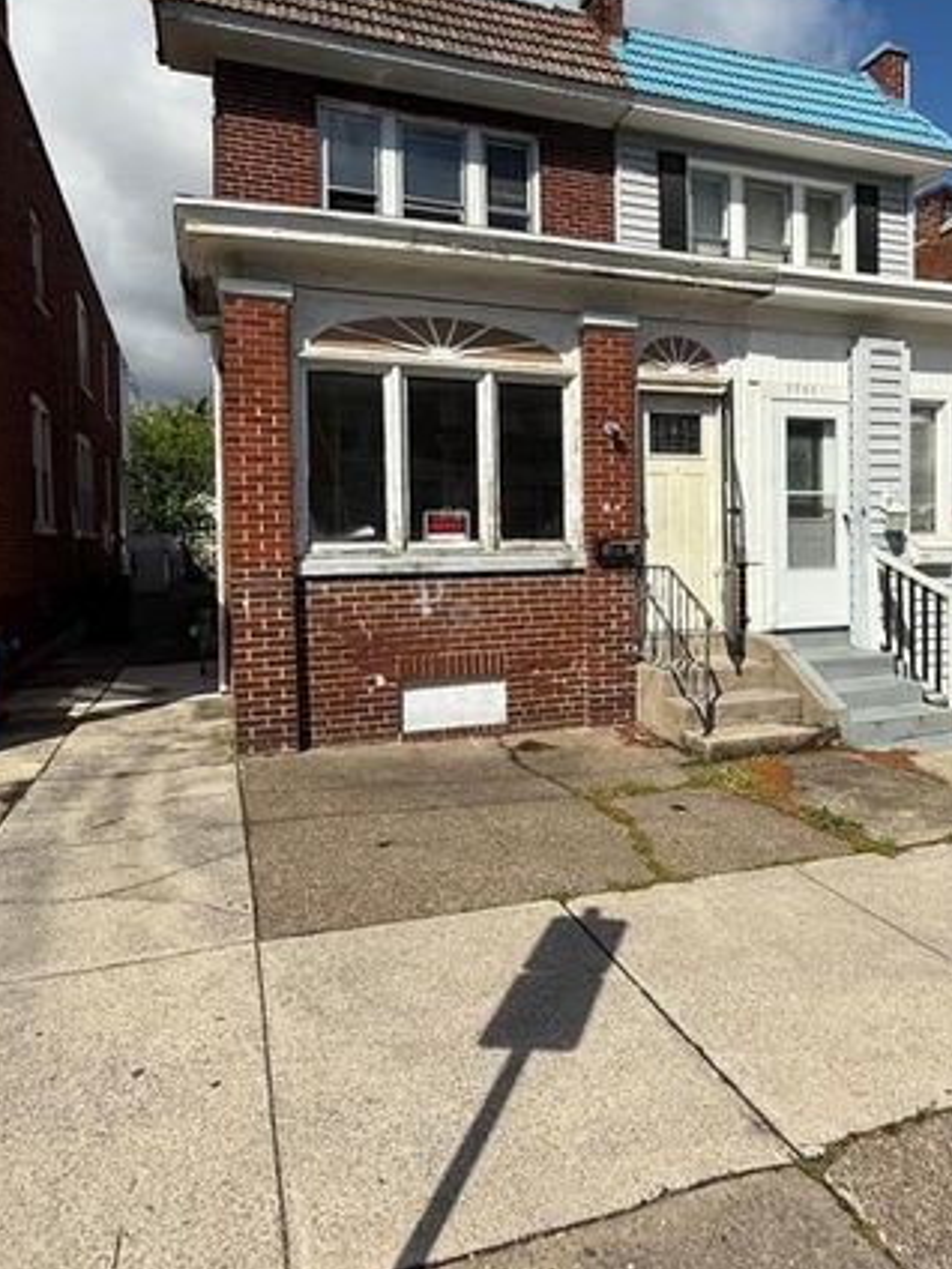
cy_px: 570
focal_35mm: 22
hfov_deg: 61.1
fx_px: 807
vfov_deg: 76.2
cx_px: 494
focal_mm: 2.22
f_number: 2.2
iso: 50
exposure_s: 1/2976
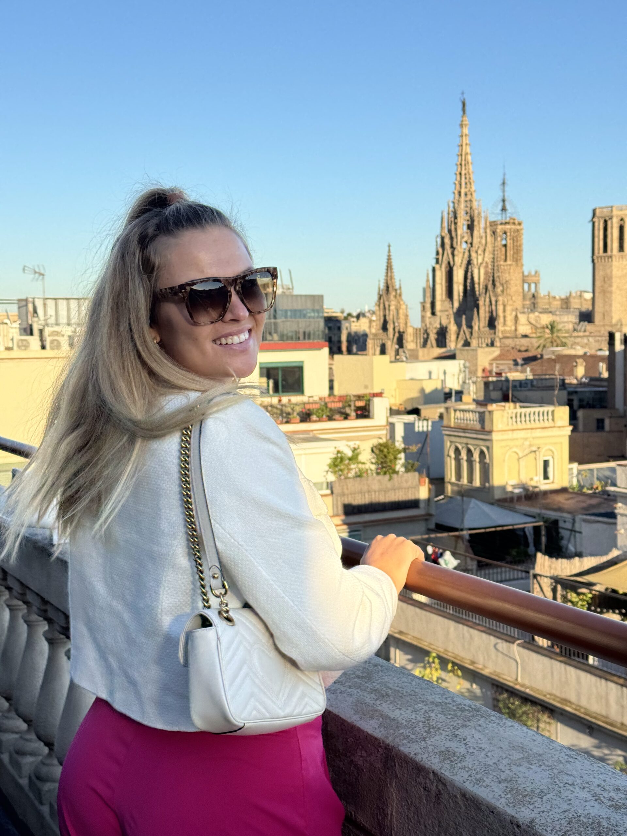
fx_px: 1159
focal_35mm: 48
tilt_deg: -2.9
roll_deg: +0.6
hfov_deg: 30.3
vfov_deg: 39.7
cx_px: 314
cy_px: 418
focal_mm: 6.76
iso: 64
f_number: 1.78
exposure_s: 1/2611
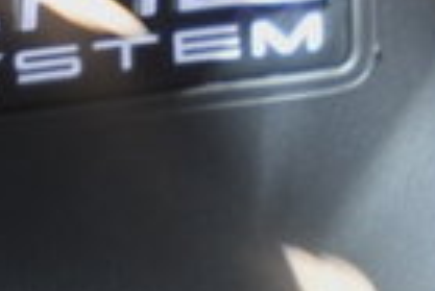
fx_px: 4996
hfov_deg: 4.9
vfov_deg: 3.3
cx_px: -219
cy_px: 84
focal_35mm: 413
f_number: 4.8
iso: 1250
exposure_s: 1/75
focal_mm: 50
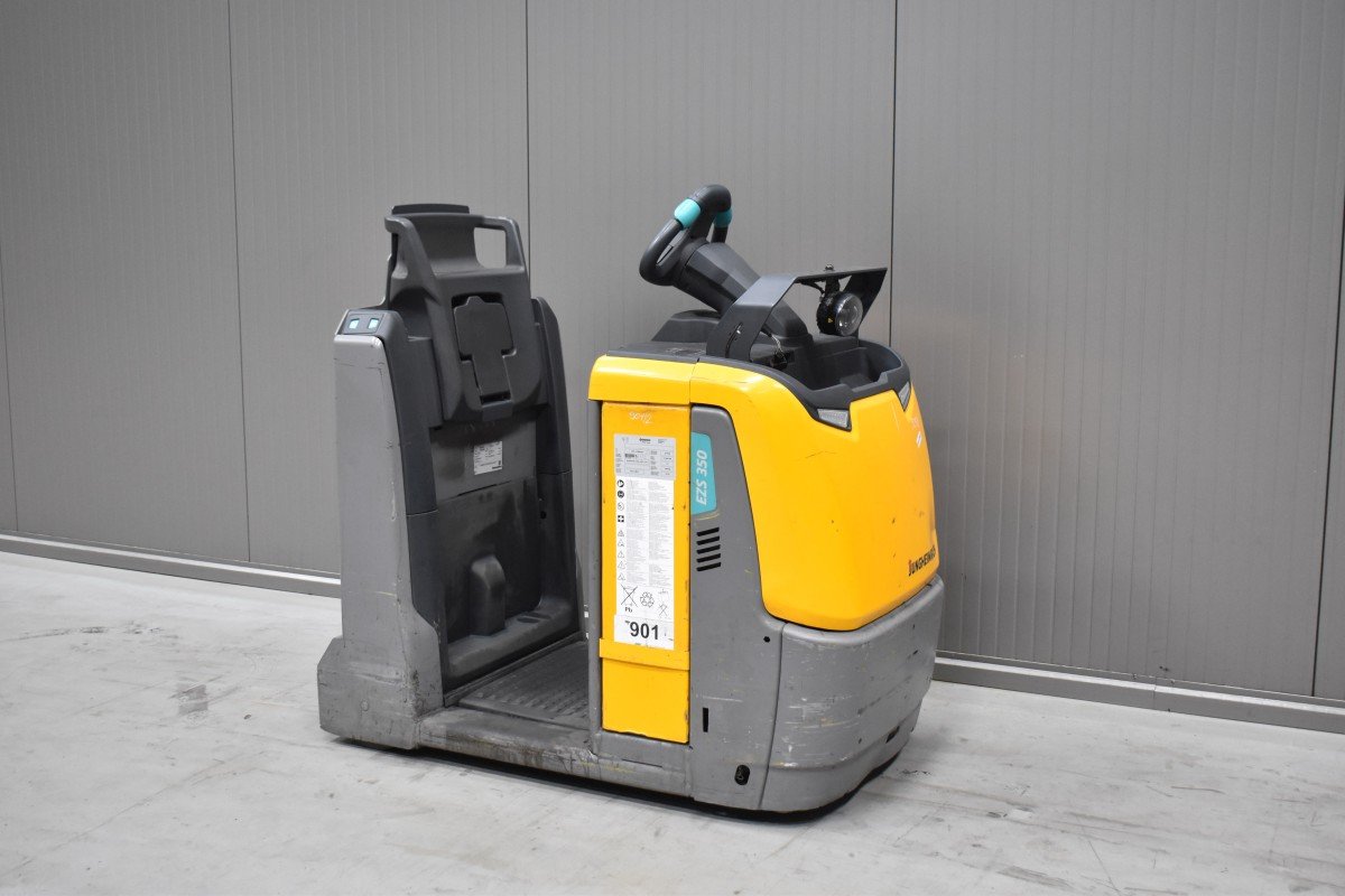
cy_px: 448
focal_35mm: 40
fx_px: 1513
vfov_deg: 33.0
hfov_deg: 47.9
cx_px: 672
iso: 1600
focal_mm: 27
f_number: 4
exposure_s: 1/60
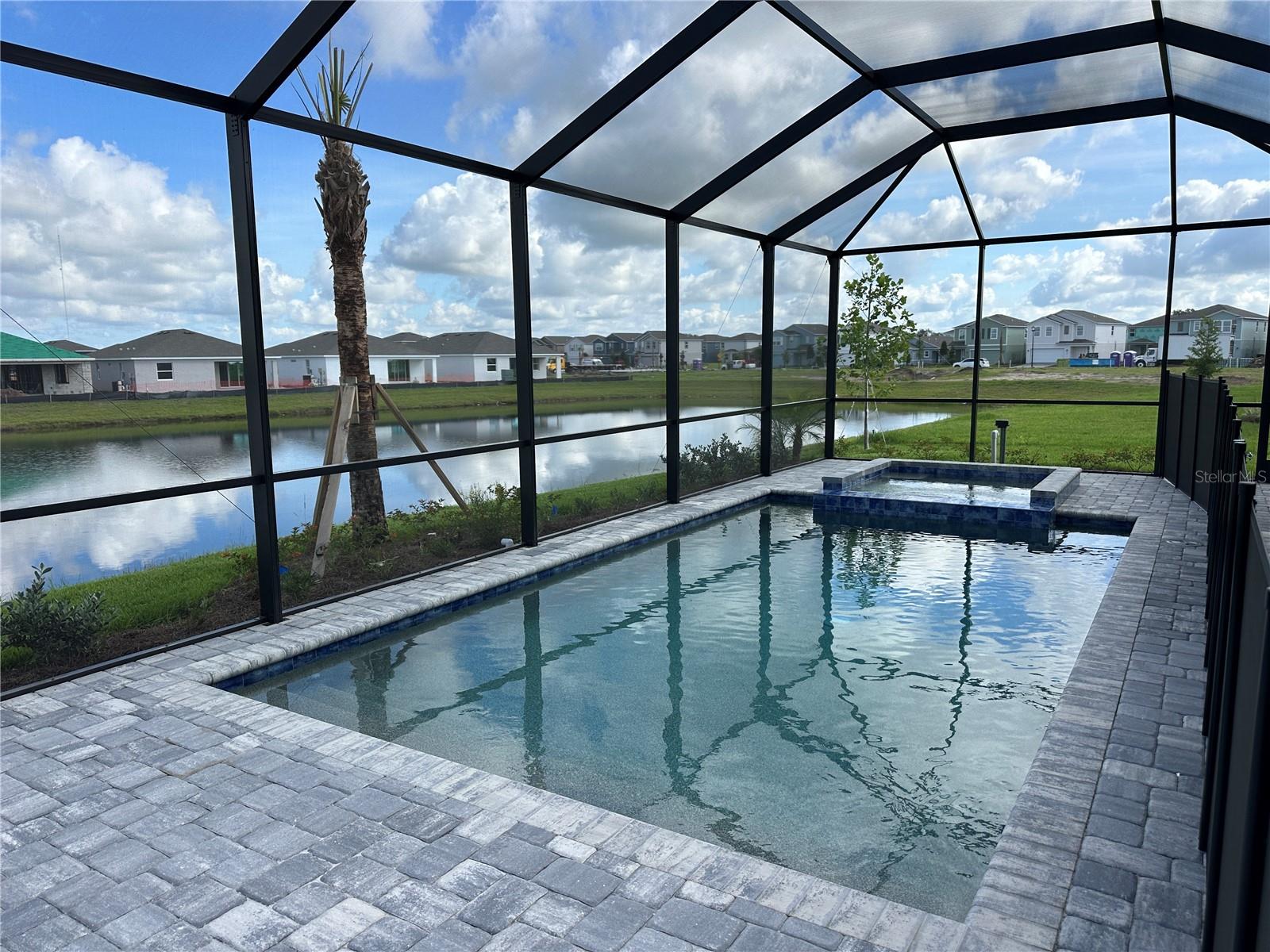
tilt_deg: -8.9
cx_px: 635
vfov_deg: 56.8
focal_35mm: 24
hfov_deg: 71.6
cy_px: 476
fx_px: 881
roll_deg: +0.2
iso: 80
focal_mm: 6.86
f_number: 1.78
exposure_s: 1/1721
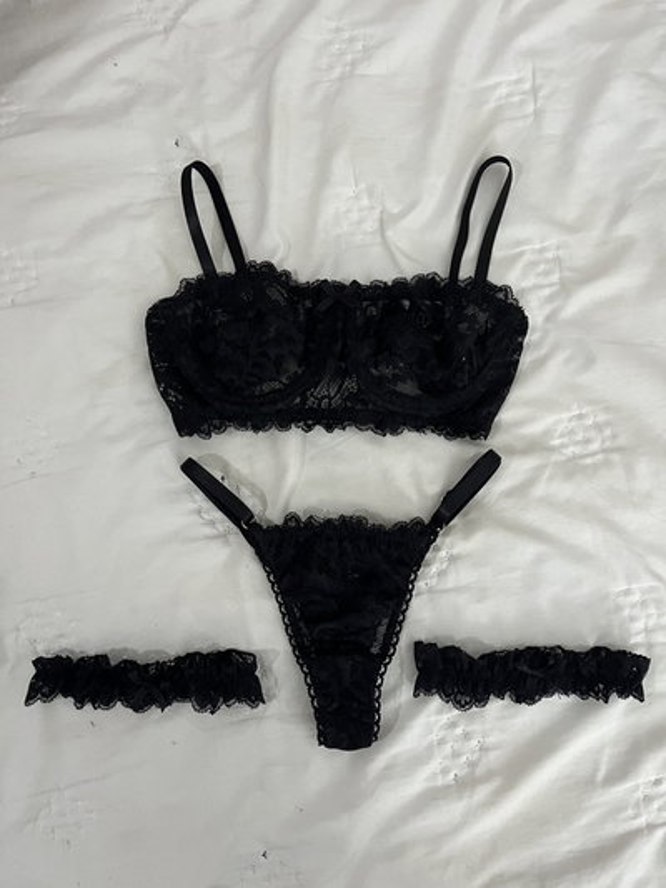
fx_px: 667
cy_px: 444
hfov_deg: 53.1
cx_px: 333
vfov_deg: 67.3
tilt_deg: -84.0
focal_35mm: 26
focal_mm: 5.1
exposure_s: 1/50
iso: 250
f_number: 1.6
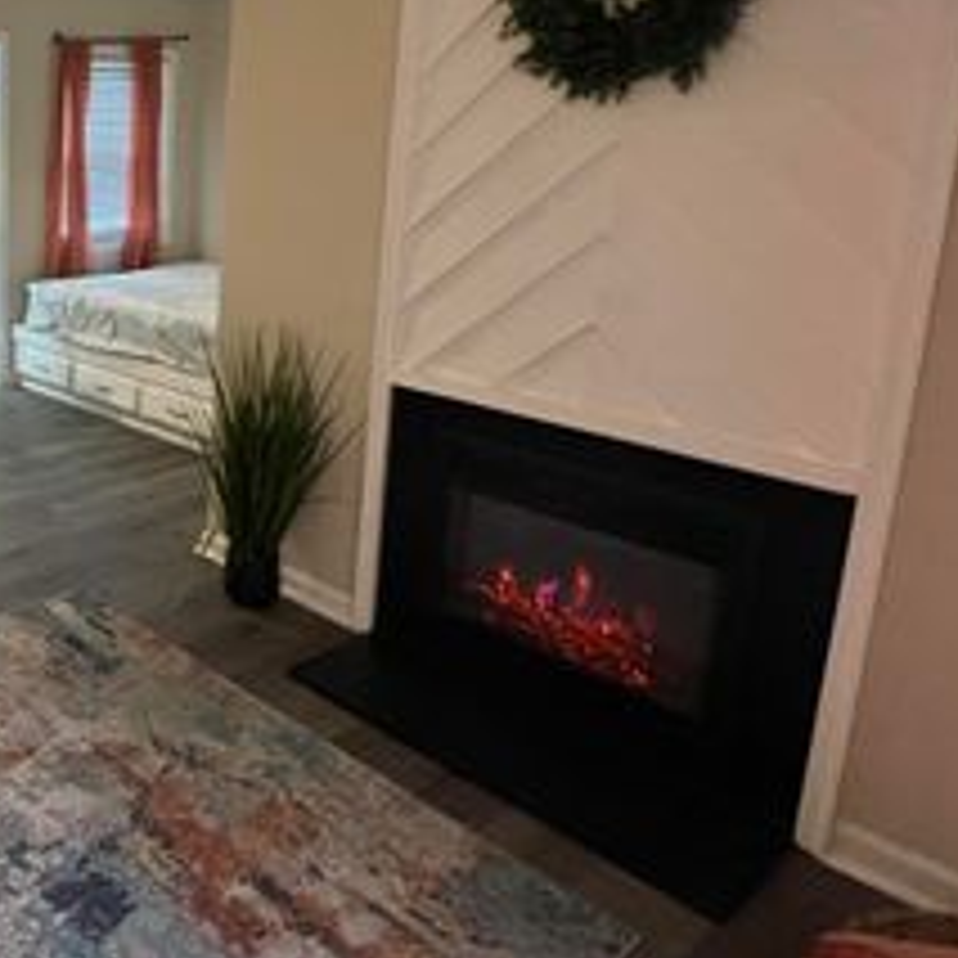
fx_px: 845
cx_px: -90
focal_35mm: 27
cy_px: 295
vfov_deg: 57.3
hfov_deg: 45.0
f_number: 1.8
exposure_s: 1/60
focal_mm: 1.57
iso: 400
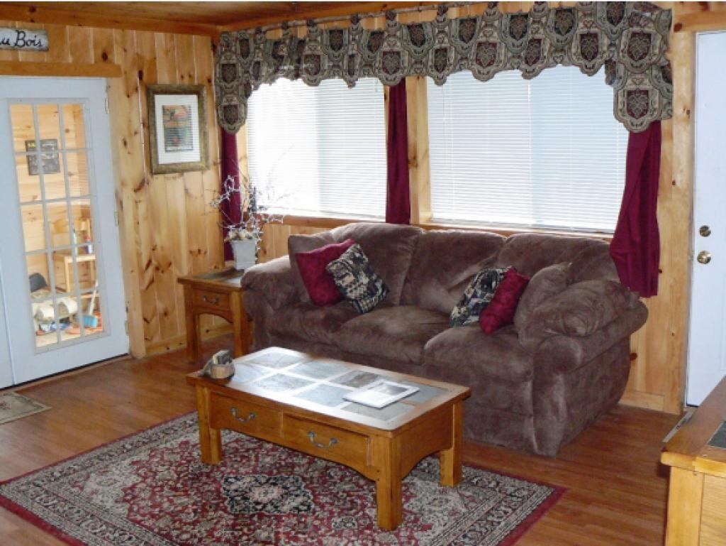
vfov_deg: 39.7
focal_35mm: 36
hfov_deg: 51.3
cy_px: 273
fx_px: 755
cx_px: 363
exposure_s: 1/30
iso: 250
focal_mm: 6
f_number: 2.8
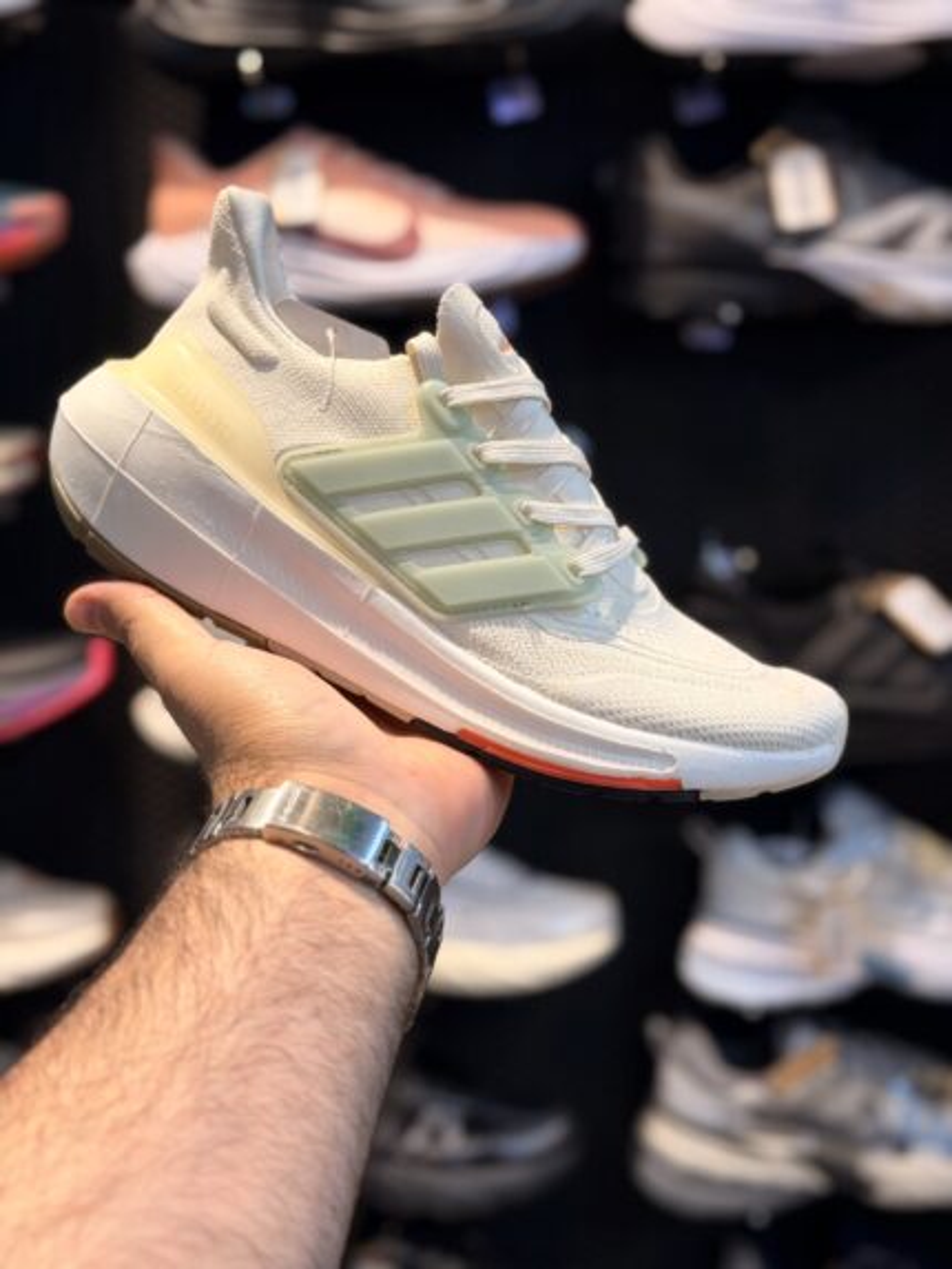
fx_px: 1759
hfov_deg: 30.3
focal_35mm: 48
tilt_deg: -8.8
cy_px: 634
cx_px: 476
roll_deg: +1.5
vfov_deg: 39.6
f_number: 1.78
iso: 50
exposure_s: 1/121
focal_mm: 6.76
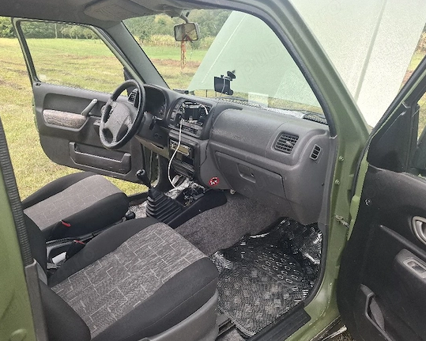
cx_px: 198
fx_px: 315
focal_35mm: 25
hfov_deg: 68.0
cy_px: 165
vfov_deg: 56.8
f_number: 1.8
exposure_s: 1/400
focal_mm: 5.54
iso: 50
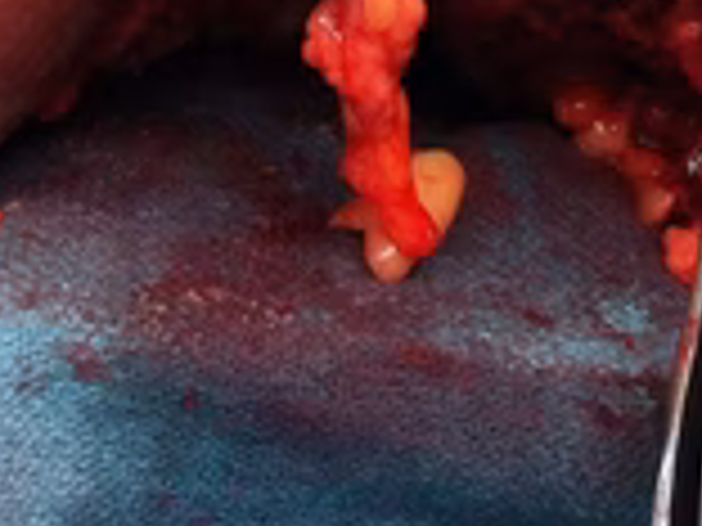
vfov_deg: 11.8
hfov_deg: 16.0
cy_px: -283
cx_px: 742
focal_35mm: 120
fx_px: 2434
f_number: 2.8
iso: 80
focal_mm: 3.85
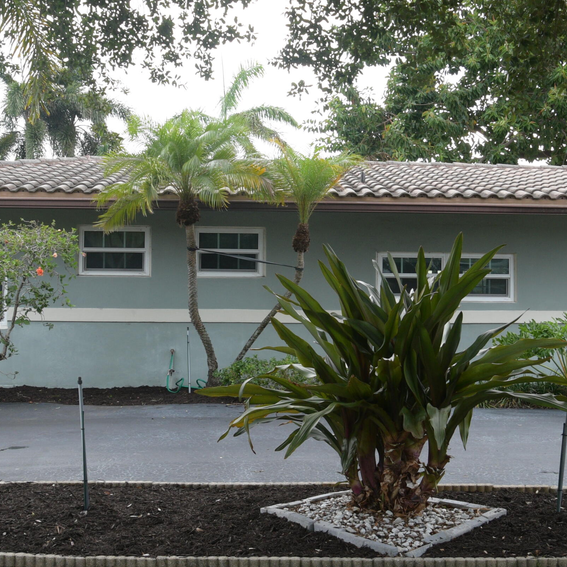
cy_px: 244
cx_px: 320
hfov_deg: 30.0
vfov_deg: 30.0
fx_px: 1056
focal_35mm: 57
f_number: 8
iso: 500
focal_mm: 18
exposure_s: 1/200
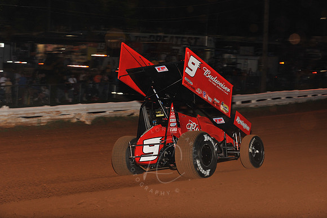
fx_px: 953
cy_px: 109
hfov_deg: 19.5
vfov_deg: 13.0
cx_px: 164
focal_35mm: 105
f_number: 7.1
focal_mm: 105
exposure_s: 1/320
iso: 1000
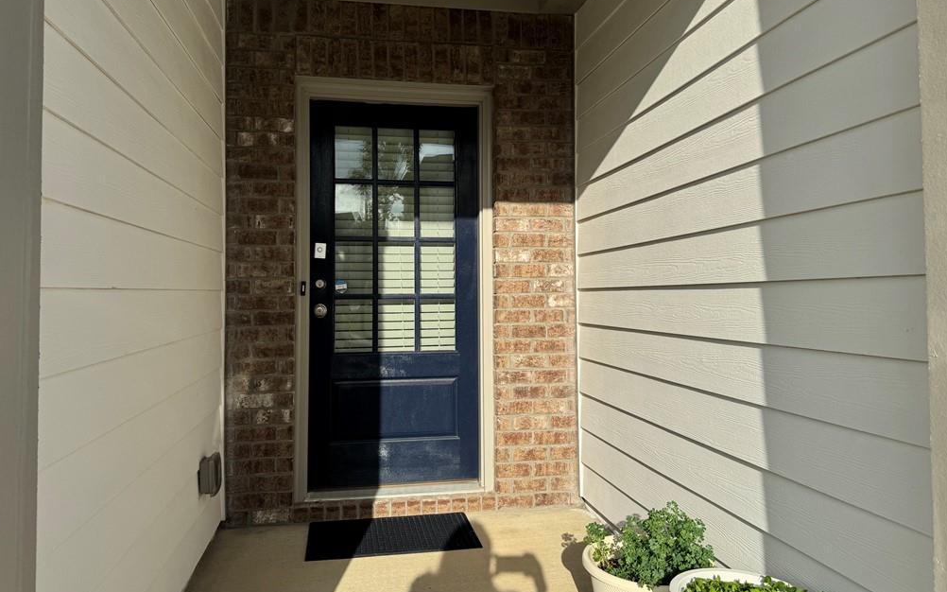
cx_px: 469
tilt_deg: +1.3
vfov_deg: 47.5
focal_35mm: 26
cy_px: 273
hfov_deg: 70.4
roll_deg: -0.4
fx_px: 671
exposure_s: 1/4608
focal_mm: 6.76
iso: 80
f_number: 1.78
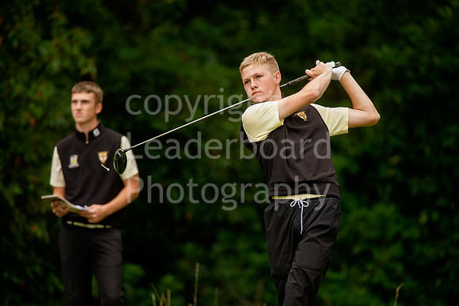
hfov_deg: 6.9
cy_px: 153
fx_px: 3826
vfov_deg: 4.6
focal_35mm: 300
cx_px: 230
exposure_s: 1/1250
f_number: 4
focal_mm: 300
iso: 640
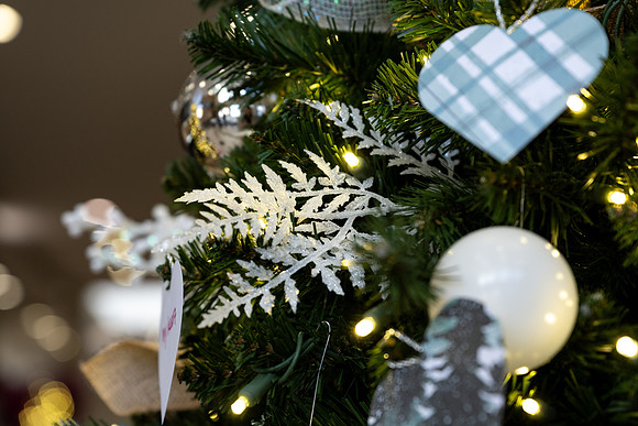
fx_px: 1241
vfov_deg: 19.5
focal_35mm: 70
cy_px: 213
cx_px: 319
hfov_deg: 28.8
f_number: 4
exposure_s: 1/320
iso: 720
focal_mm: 70
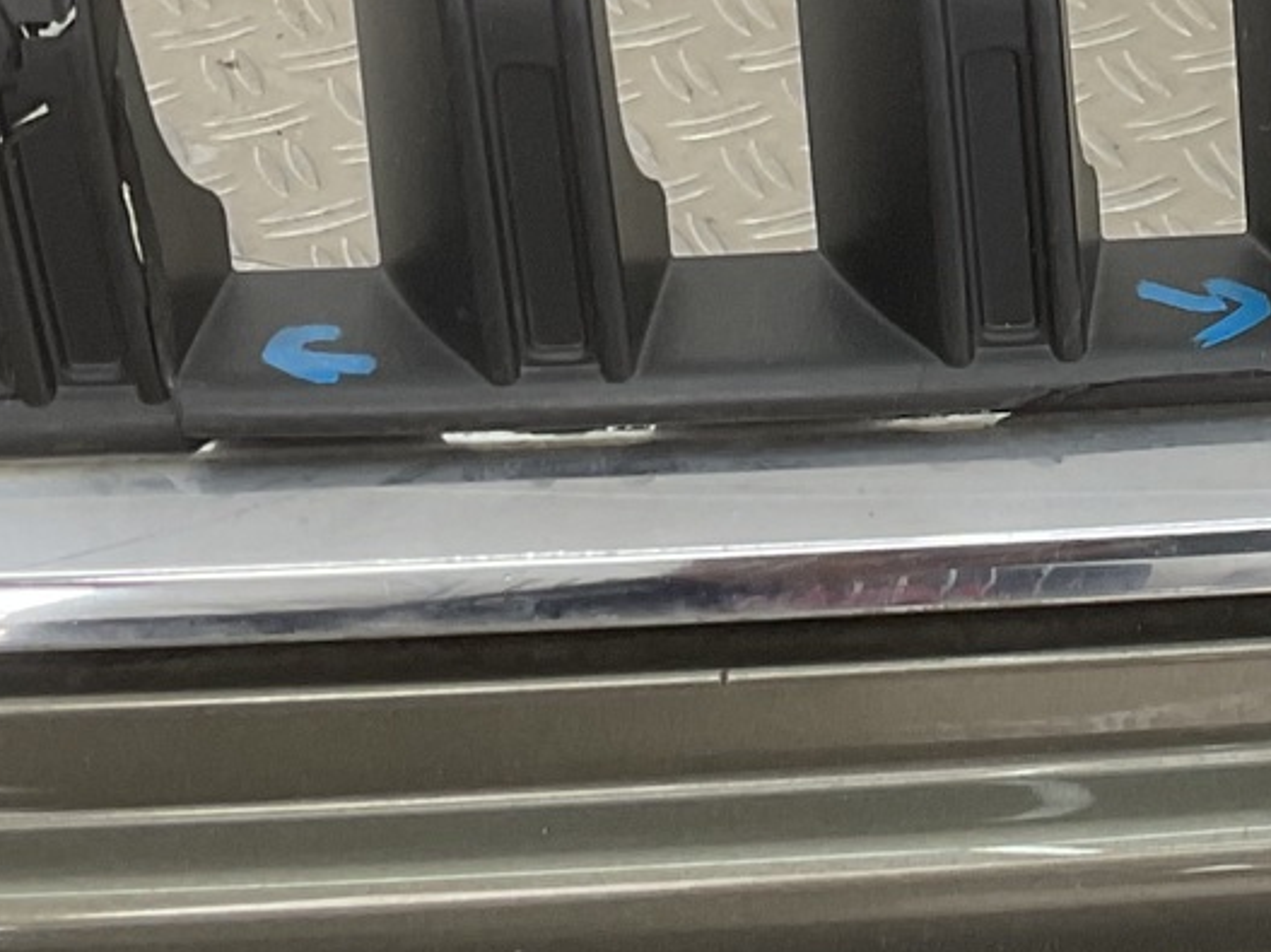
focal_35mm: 111
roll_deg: -2.1
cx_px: 1312
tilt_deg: -30.4
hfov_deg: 17.3
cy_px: -12
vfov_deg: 13.2
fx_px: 4075
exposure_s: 1/100
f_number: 1.8
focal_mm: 3
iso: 25
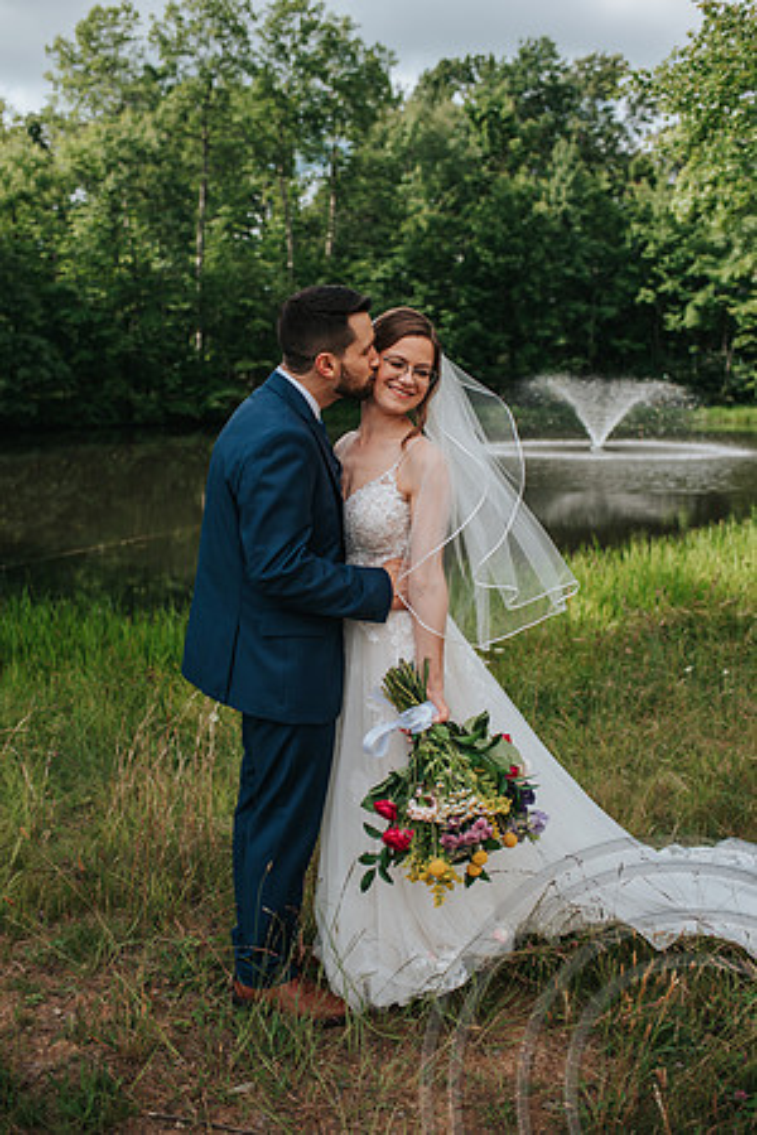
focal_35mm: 35
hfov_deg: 37.9
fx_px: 1104
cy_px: 568
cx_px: 378
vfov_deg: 54.4
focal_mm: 35
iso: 110
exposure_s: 1/800
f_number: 3.2
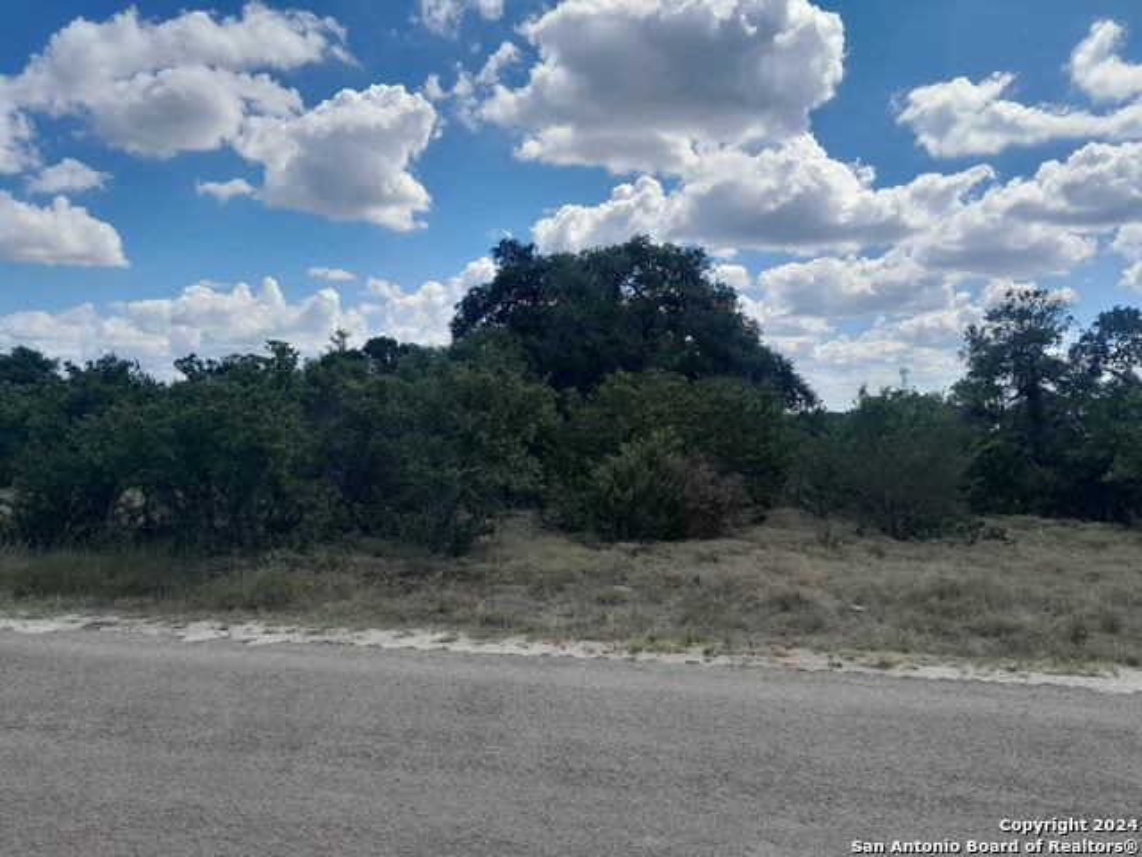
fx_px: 891
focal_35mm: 27
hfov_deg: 65.3
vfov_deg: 51.4
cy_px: 428
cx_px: 571
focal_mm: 4
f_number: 1.8
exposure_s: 1/678
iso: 40
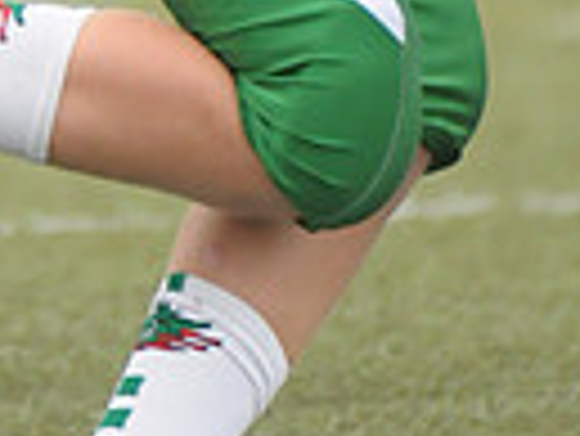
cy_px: -503
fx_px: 38020
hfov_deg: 0.9
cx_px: 34
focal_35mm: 2267
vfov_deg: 0.7
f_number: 4
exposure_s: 1/2500
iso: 1600
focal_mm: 350
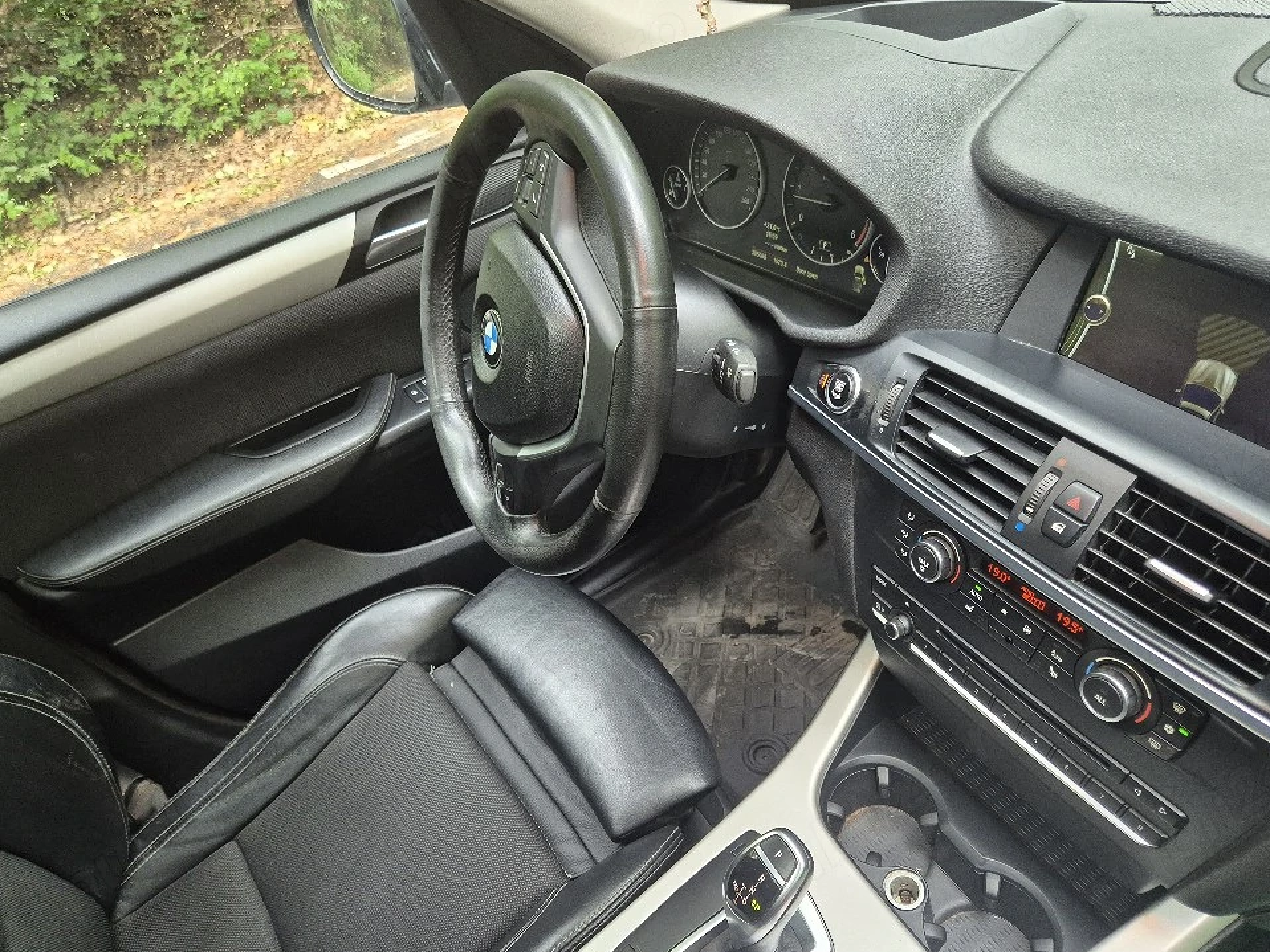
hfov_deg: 71.6
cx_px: 631
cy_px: 473
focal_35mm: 24
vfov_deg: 56.8
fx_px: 881
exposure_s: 1/100
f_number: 1.8
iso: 400
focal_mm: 5.4
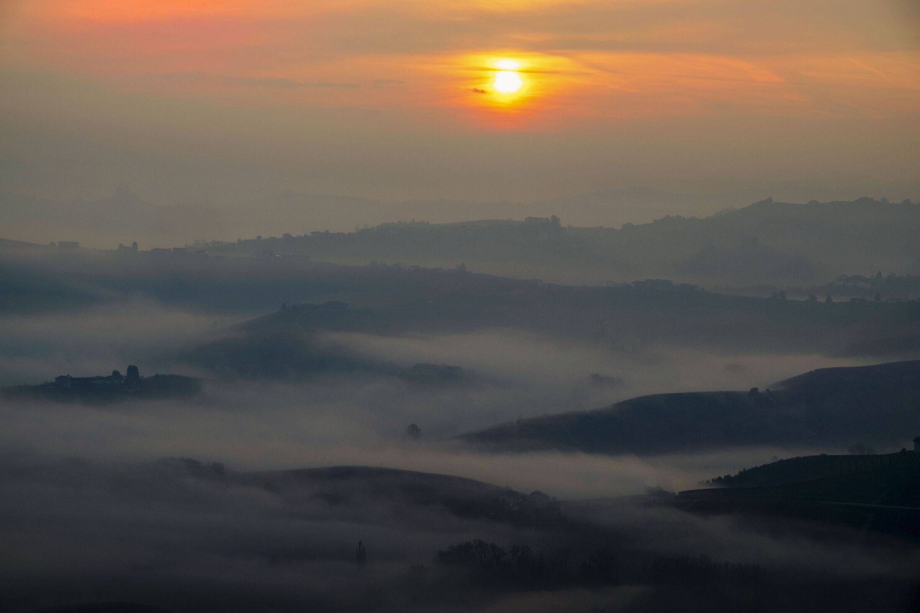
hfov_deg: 24.5
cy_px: 306
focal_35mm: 83
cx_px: 460
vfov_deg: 16.5
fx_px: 2121
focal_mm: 55
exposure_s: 1/125
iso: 200
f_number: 9
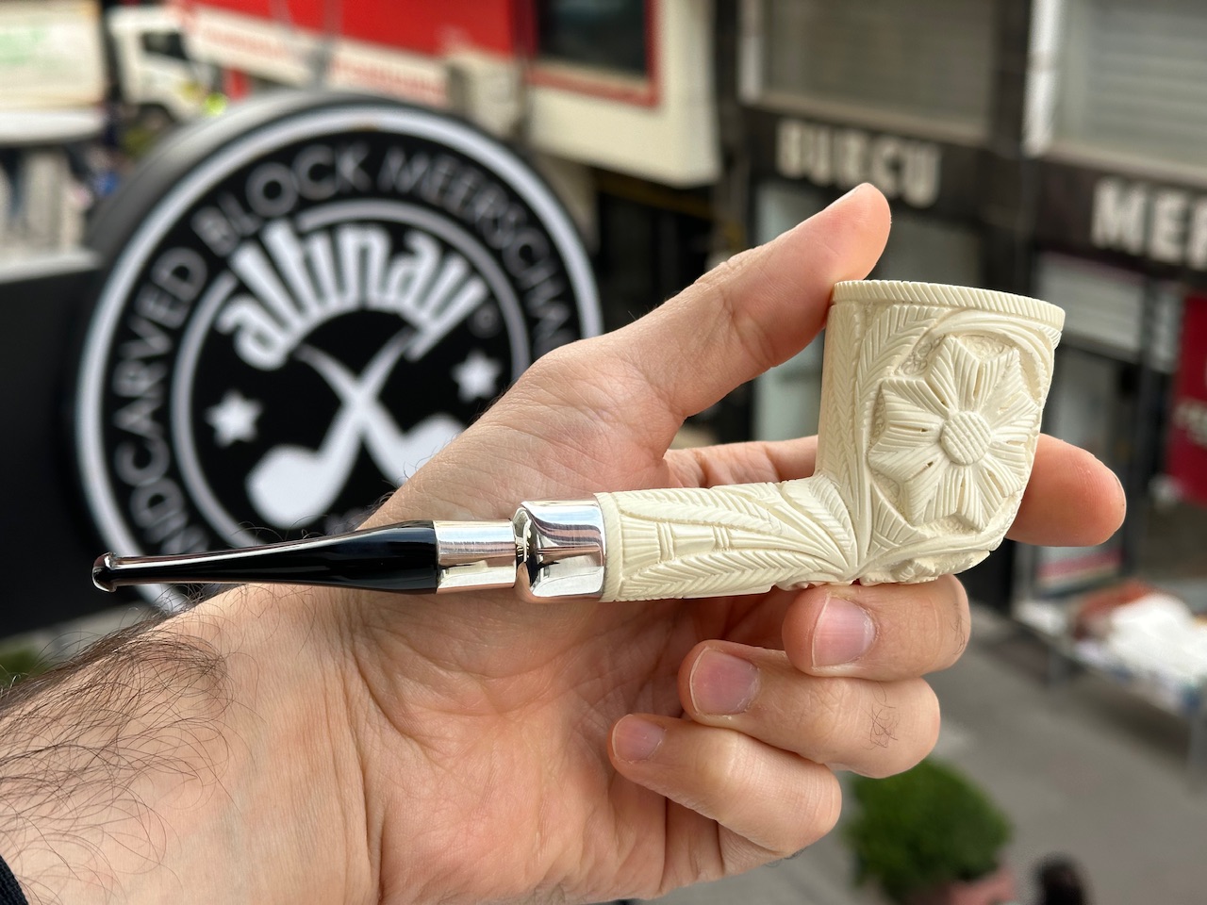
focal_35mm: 48
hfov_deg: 39.7
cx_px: 604
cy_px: 452
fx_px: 1674
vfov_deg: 30.3
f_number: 1.78
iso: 64
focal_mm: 6.86
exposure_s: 1/414
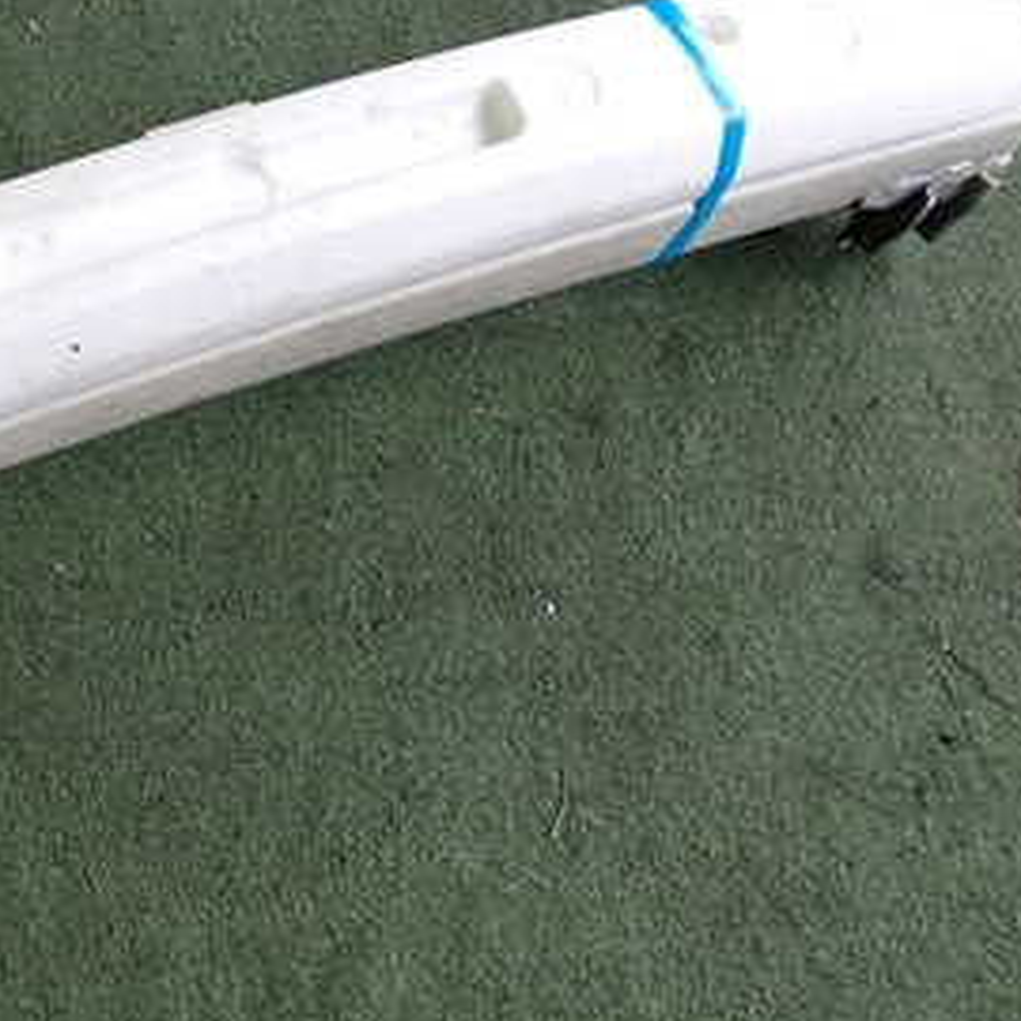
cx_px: 125
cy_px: 291
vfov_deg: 28.8
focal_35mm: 59
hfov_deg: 28.1
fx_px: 1969
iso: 200
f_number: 2.3
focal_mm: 5.4
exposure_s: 1/100
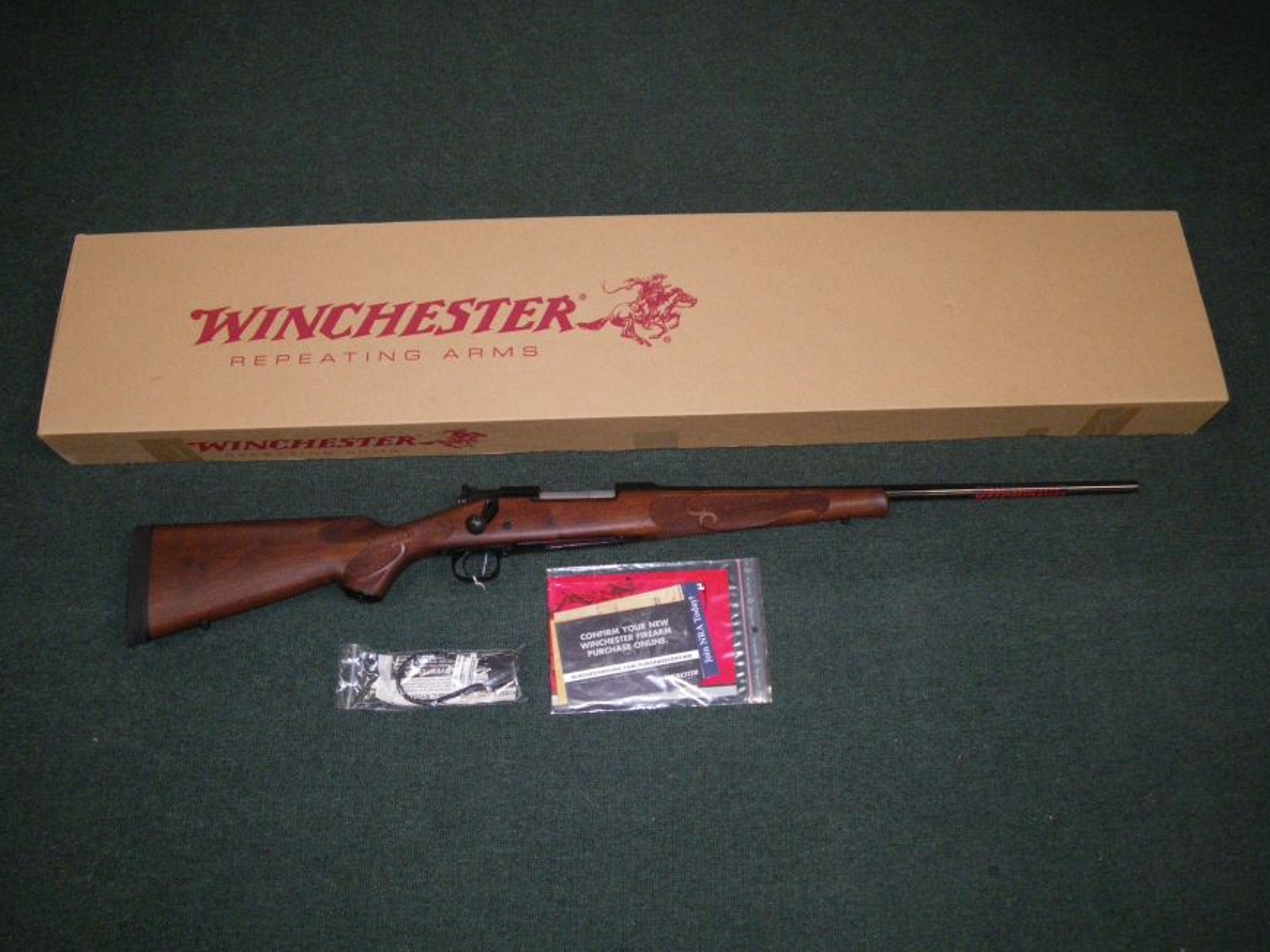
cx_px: 628
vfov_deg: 48.2
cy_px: 464
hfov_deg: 61.7
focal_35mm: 29
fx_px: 1064
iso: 400
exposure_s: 1/50
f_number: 3.5
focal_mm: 5
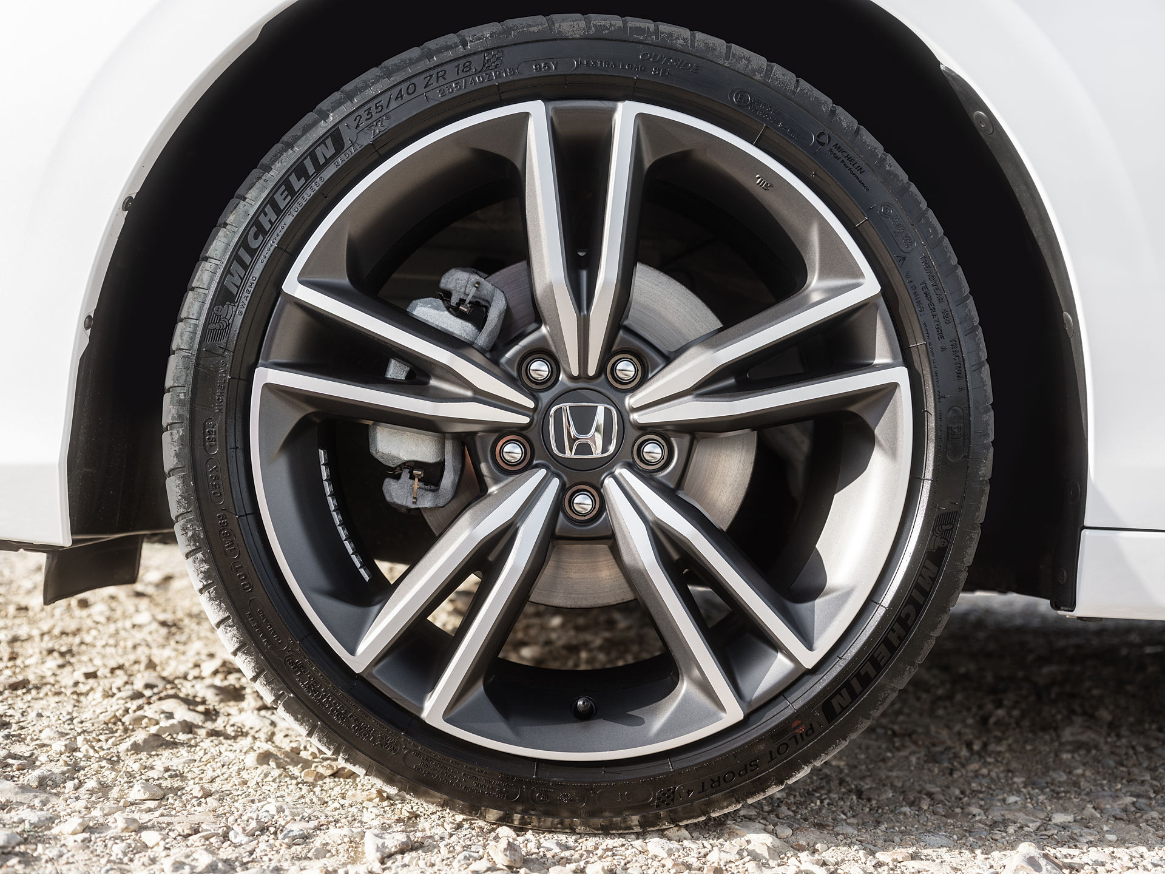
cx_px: 582
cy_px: 437
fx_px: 1346
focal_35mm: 40
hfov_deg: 46.8
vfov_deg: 36.0
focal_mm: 50
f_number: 4.5
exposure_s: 1/110
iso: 200
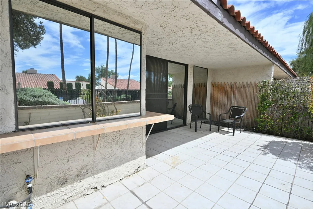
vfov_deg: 68.9
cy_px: 104
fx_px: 152
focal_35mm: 18
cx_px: 156
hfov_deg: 91.6
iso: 100
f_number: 14
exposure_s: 1/60
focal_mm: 17.5
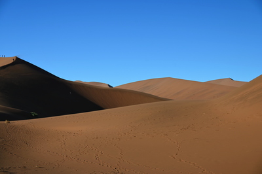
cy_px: 87
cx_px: 131
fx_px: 422
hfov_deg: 34.5
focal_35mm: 58
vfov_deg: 23.3
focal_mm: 58
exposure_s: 1/320
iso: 100
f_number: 6.3
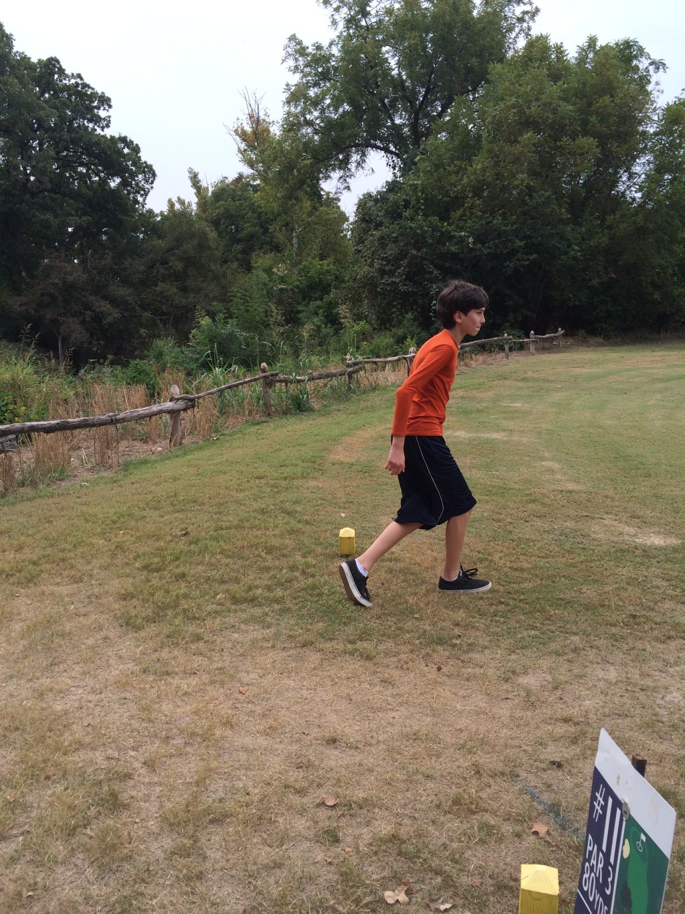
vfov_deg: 61.7
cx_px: 342
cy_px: 457
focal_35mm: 29
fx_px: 765
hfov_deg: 48.2
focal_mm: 4.15
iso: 32
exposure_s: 1/838
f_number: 2.2
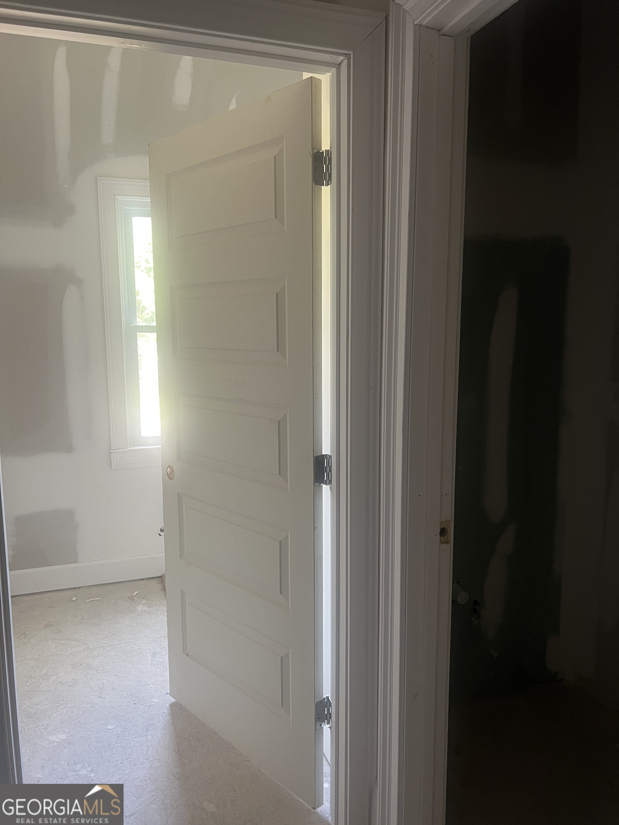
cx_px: 310
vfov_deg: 67.3
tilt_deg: -7.4
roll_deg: -1.0
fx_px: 620
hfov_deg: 53.1
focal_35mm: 26
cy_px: 412
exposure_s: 1/60
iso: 200
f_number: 1.5
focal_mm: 5.7
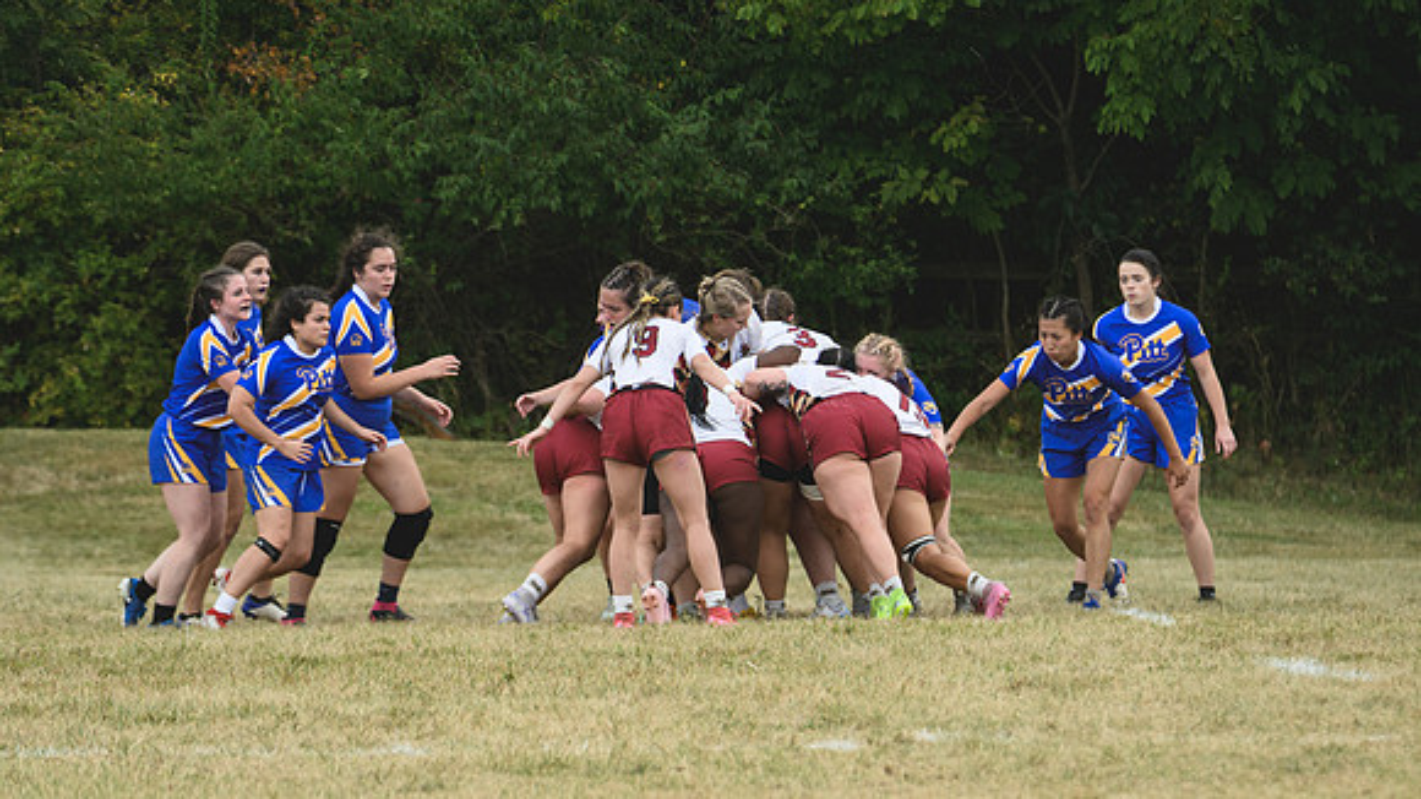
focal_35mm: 539
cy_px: 473
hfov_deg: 4.0
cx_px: 723
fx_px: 20304
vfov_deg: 2.3
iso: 450
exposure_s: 1/1000
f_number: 5.6
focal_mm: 320
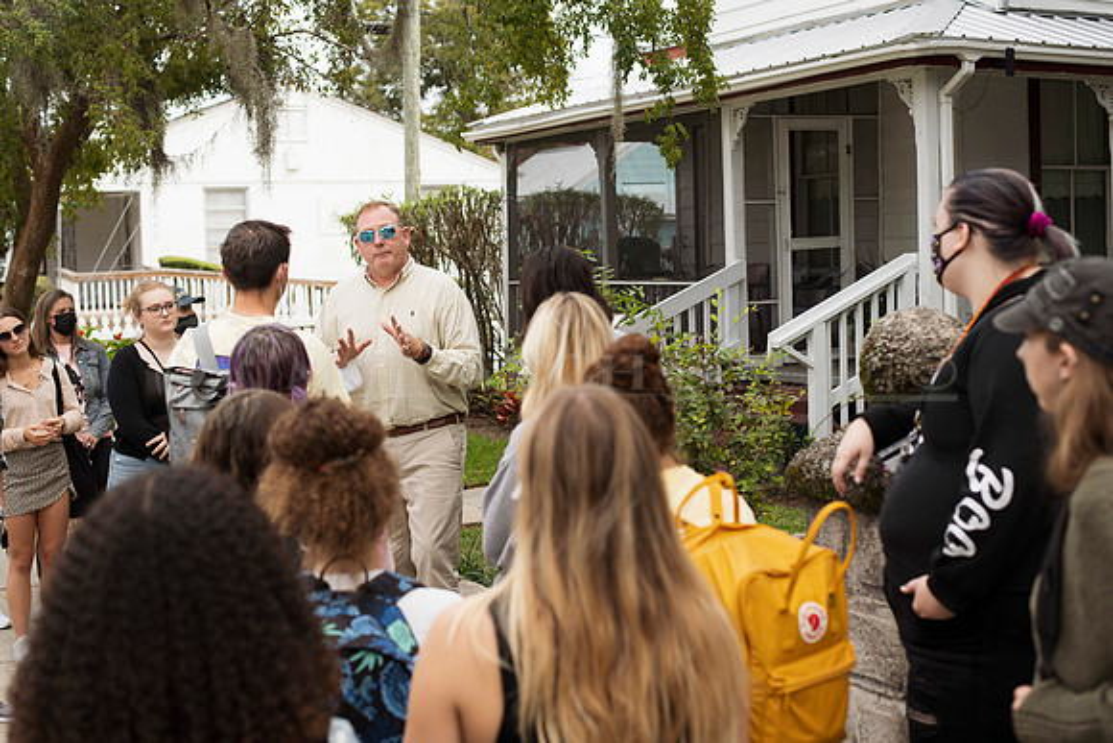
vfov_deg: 25.8
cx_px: 556
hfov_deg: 37.8
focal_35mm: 53
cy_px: 372
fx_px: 1624
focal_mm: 50
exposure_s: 1/250
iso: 64
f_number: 4
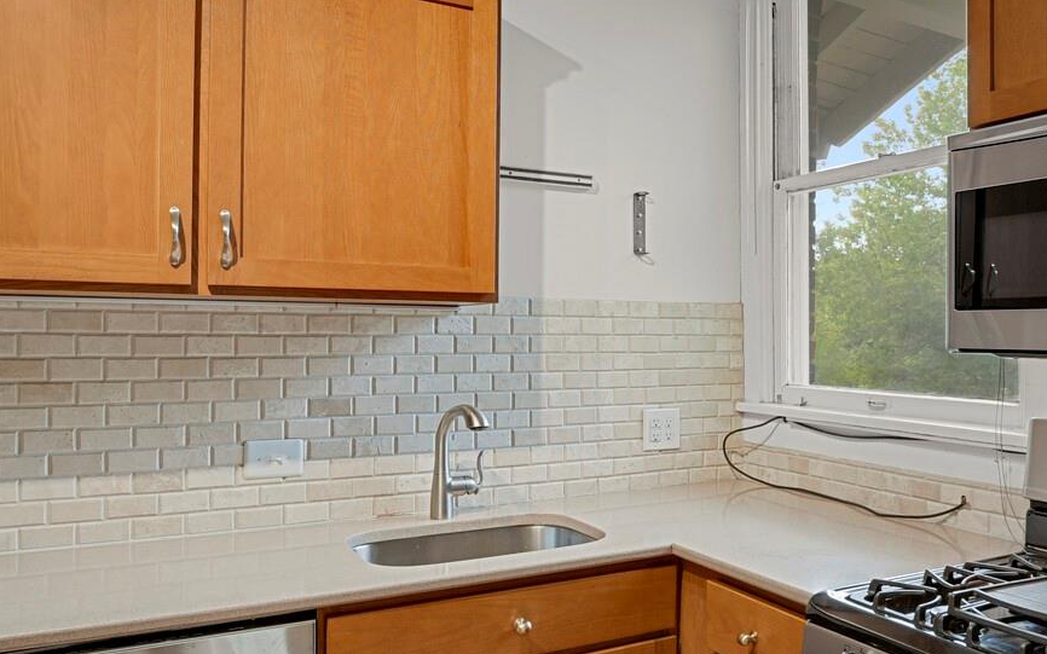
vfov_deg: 39.4
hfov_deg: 57.4
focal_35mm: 32
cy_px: 326
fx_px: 913
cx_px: 749
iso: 250
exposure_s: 1.6
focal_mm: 17
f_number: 8
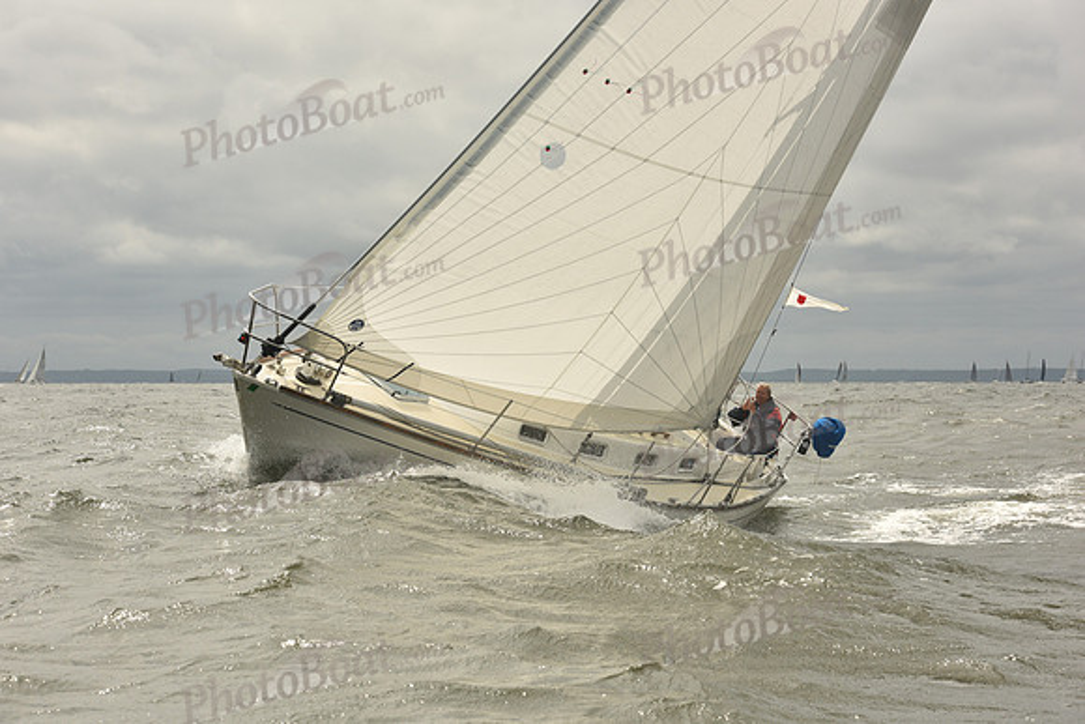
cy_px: 362
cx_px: 542
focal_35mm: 85
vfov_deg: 16.1
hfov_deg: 23.9
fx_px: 2562
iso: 320
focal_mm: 85
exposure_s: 1/1600
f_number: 10
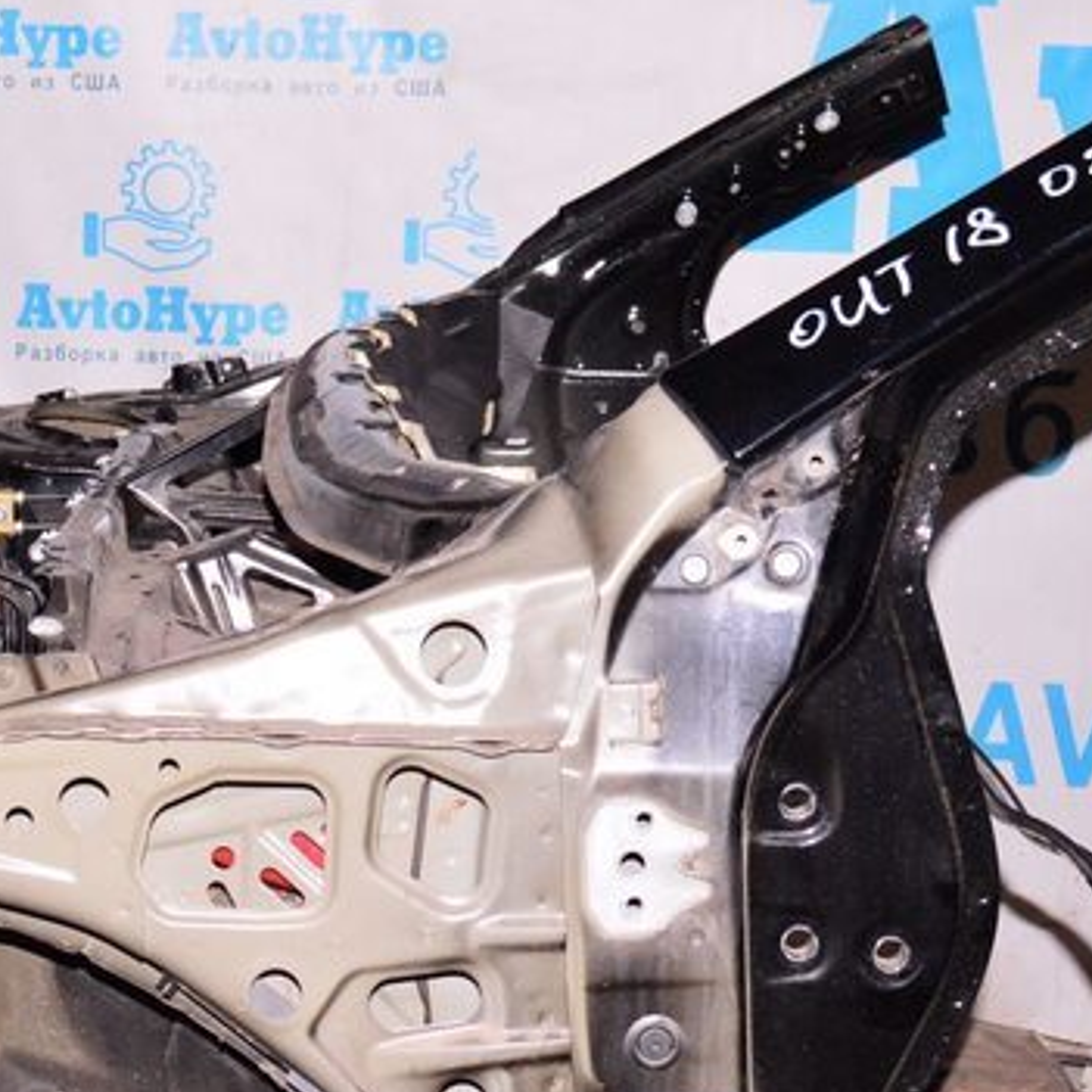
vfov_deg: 16.5
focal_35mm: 104
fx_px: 3712
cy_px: 1022
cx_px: 81
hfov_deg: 16.5
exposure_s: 1/200
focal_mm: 28
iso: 1600
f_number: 8
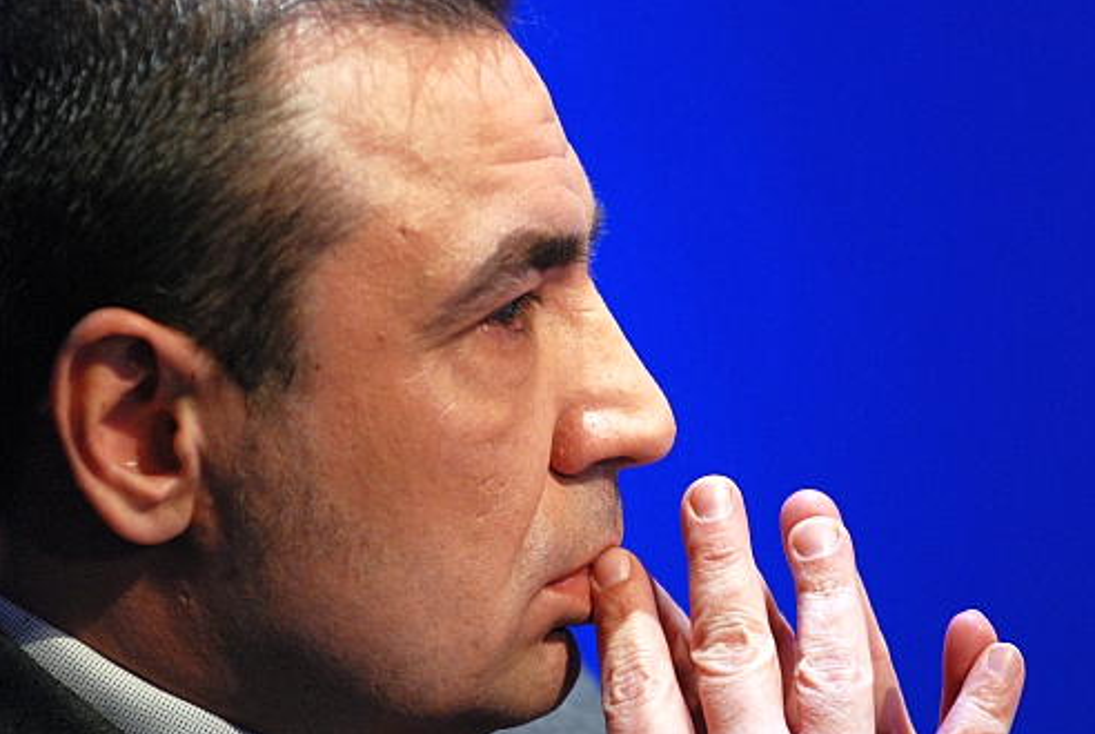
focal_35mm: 305
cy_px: 366
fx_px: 9294
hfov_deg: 6.7
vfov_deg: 4.5
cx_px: 552
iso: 1250
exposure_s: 1/50
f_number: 2.8
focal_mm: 200
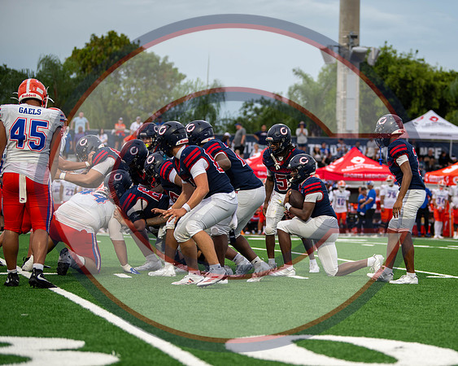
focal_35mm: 131
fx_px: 1781
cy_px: 214
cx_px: 321
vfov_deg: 11.7
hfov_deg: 14.6
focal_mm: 100
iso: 800
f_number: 2.8
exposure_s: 1/1000
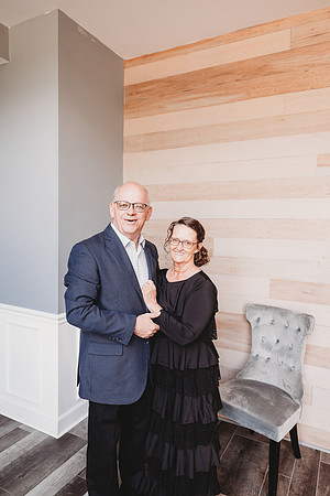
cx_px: 165
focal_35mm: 24
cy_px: 248
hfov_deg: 53.1
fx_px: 330
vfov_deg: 73.7
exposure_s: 1/200
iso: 500
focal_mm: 24
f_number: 2.8
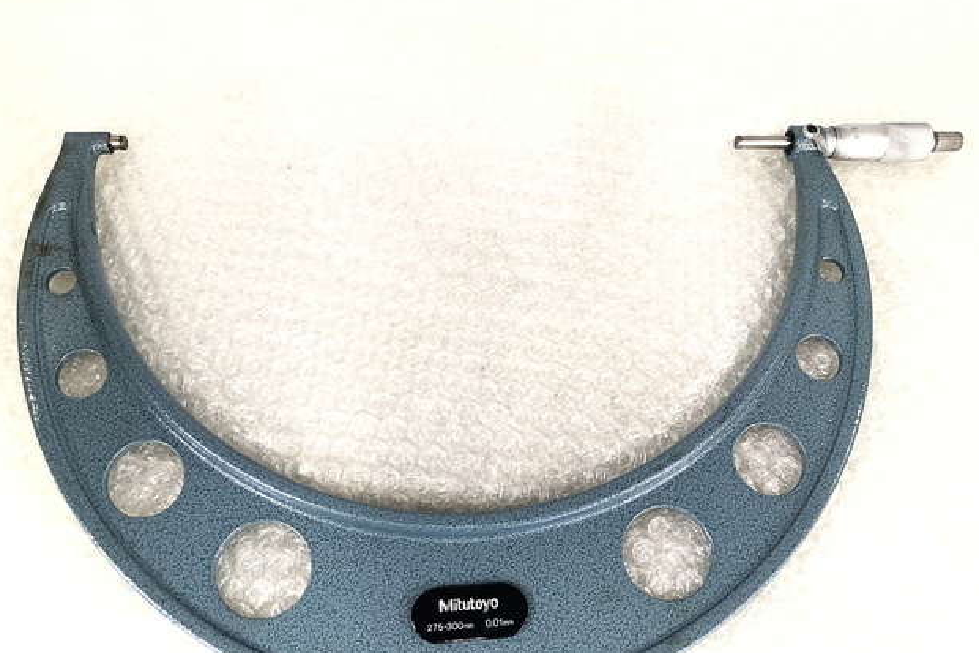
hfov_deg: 61.9
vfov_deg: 43.5
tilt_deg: -70.4
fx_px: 816
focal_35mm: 30
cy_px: 369
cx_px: 495
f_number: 1.8
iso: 40
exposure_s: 1/20
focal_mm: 3.99
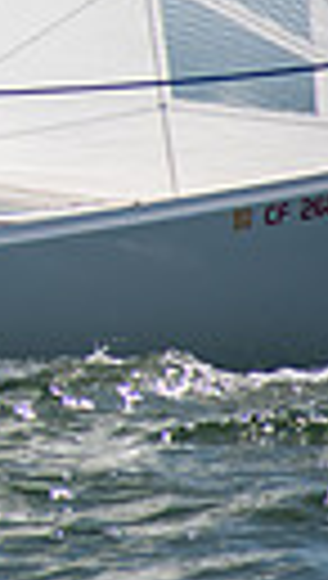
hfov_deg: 0.8
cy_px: -164
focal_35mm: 1507
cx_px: -845
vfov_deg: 1.4
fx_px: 23195
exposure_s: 1/1000
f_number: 6.3
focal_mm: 210
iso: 200
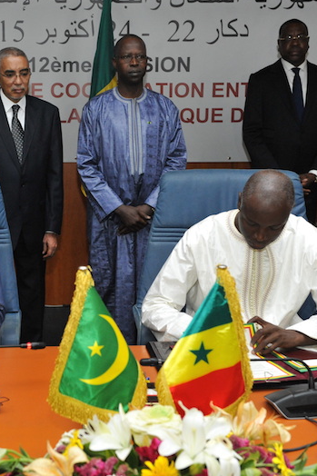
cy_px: 238
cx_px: 63
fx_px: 767
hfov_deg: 23.0
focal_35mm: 58
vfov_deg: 34.5
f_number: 5.6
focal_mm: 38
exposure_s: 1/160
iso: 3200
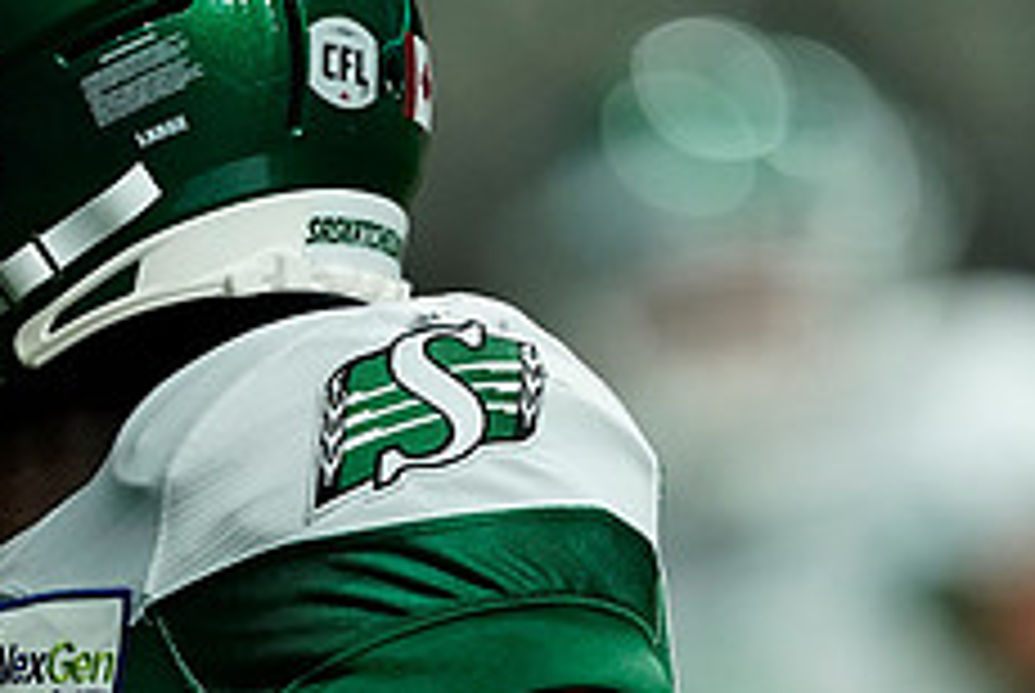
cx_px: 194
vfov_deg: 0.9
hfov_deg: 1.4
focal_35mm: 1511
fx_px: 43496
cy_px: 830
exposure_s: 1/2500
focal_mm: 600
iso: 5000
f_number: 4
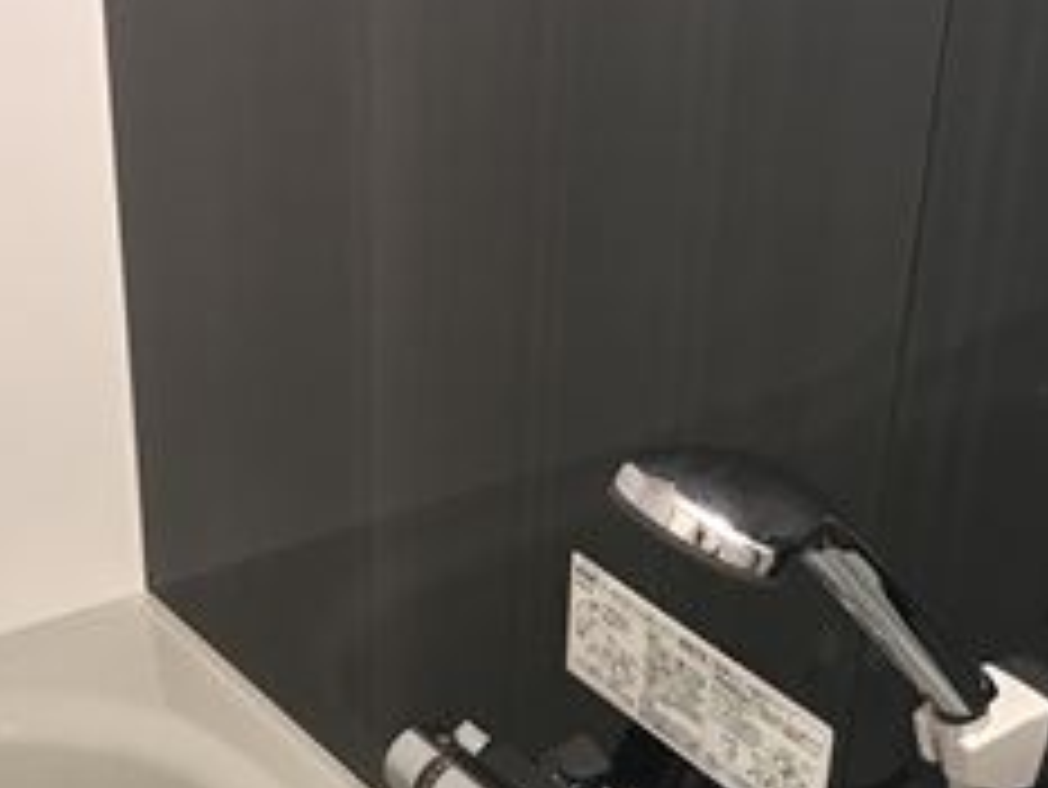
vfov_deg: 18.6
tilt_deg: -32.8
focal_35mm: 77
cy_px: 815
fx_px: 2332
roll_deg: +0.7
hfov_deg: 25.2
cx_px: 351
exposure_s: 1/17
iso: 50
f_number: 1.8
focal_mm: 3.99
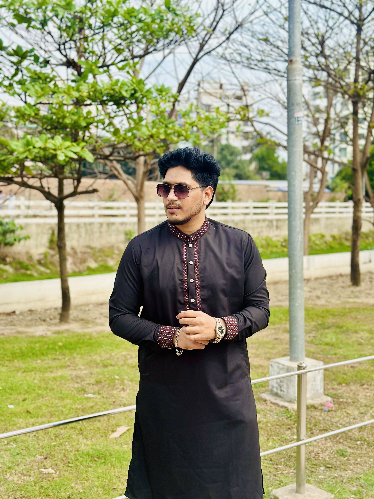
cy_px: 250
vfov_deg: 39.7
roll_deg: -1.2
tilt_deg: -3.7
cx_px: 187
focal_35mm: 48
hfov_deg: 30.3
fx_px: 691
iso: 100
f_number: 1.78
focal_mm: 6.86
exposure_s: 1/2358
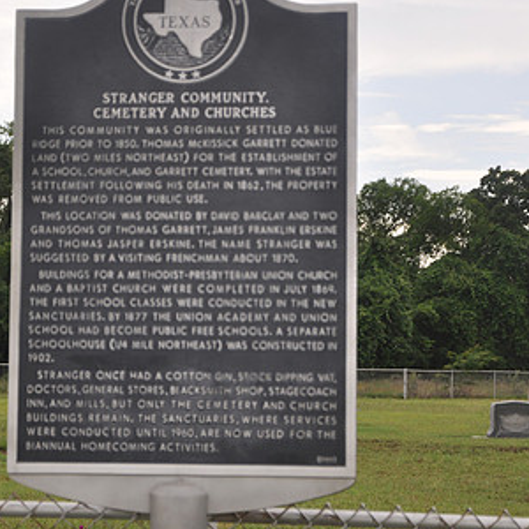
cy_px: 225
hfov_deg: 14.8
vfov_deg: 14.8
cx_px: 210
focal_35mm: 118
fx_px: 2040
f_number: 5.6
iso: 200
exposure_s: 1/200
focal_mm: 48
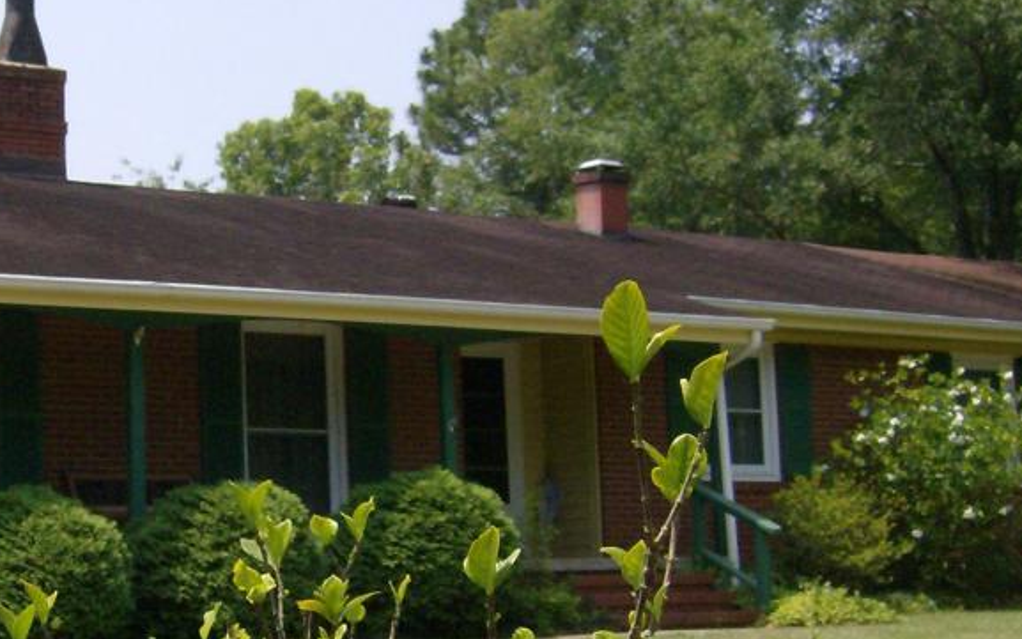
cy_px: 396
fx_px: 2368
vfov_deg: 15.4
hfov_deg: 24.0
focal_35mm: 85
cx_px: 198
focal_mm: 6
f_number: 4.7
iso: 100
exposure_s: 1/735
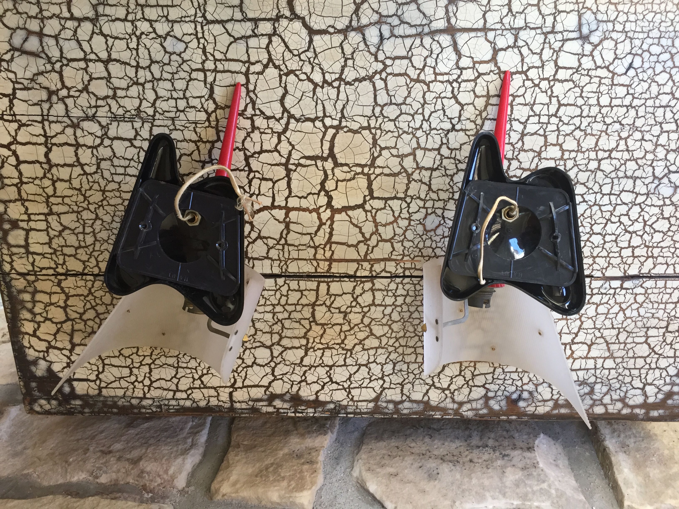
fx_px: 569
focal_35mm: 29
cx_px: 340
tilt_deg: -69.1
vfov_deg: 48.2
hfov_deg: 61.7
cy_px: 254
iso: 64
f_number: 2.2
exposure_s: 1/33
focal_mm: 4.15
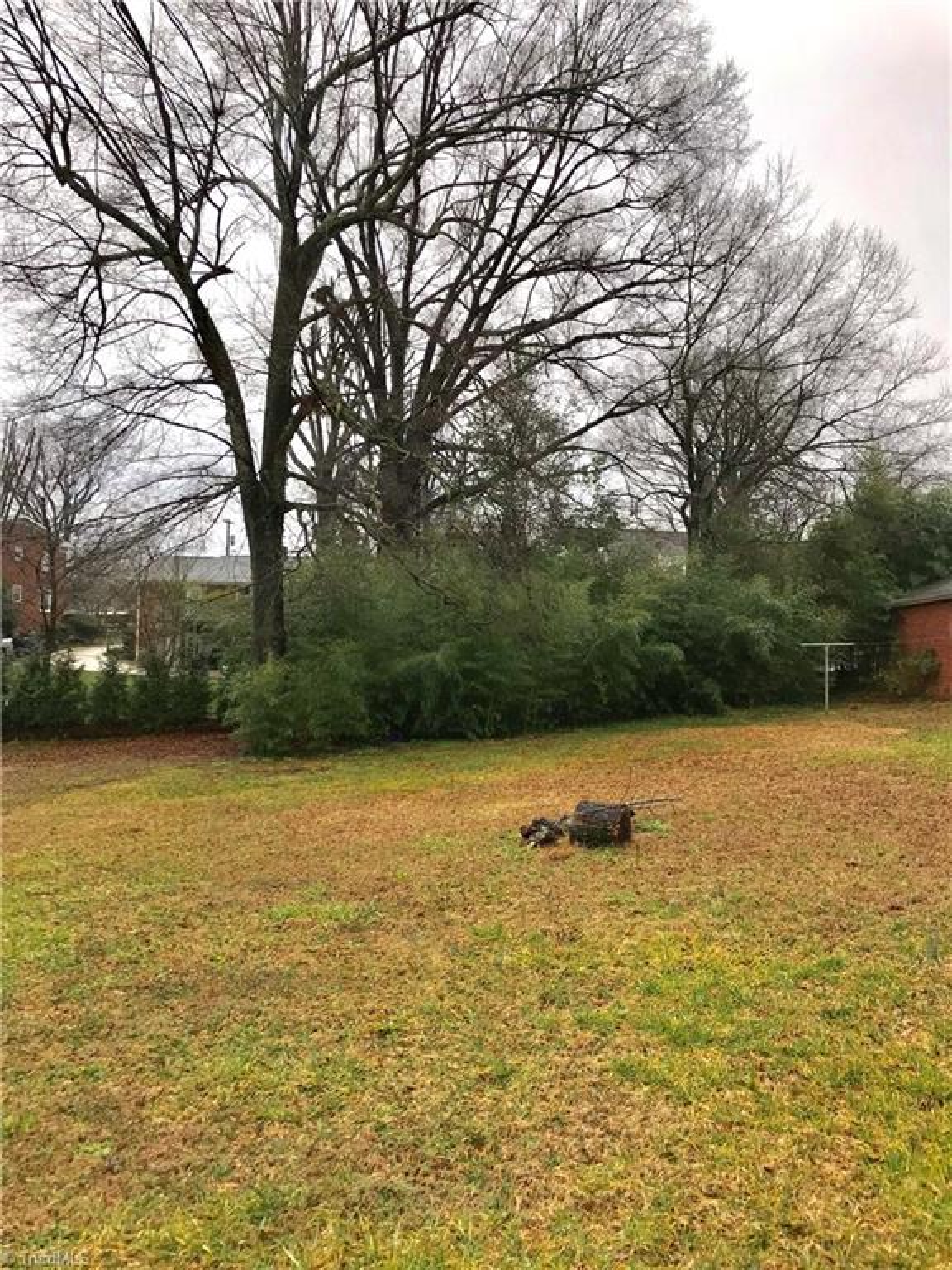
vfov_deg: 63.4
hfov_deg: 49.7
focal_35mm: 28
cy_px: 635
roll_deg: -1.7
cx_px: 476
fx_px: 1027
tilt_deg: +3.4
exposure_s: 1/638
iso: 20
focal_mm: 3.99
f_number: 1.8
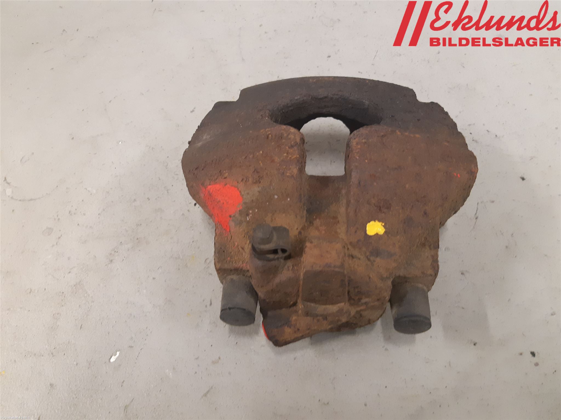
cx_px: 280
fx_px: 421
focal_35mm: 26
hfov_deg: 67.3
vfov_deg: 53.1
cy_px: 210
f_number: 1.7
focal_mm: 3.93
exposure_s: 1/50
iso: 250
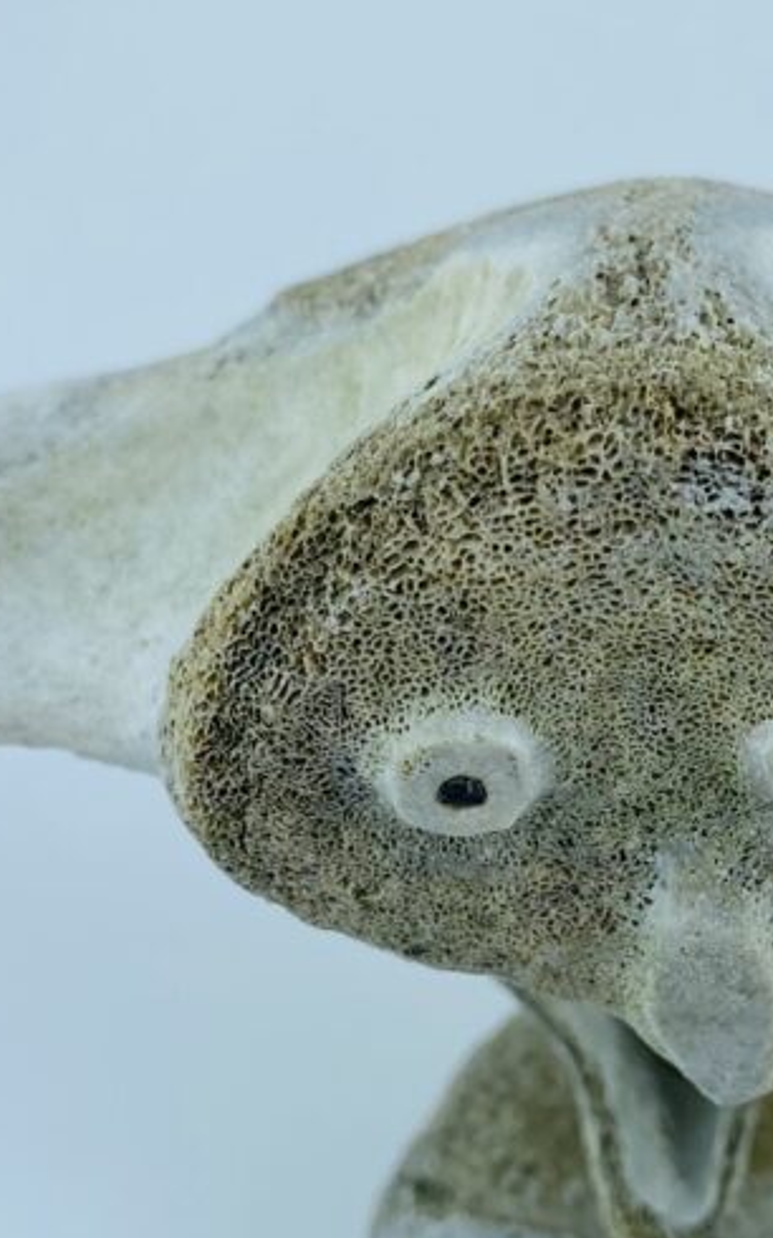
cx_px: 614
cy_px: 896
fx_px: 2024
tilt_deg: -64.6
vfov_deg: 33.5
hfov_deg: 21.4
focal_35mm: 60
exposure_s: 1/767
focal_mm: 4.25
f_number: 1.8
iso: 32
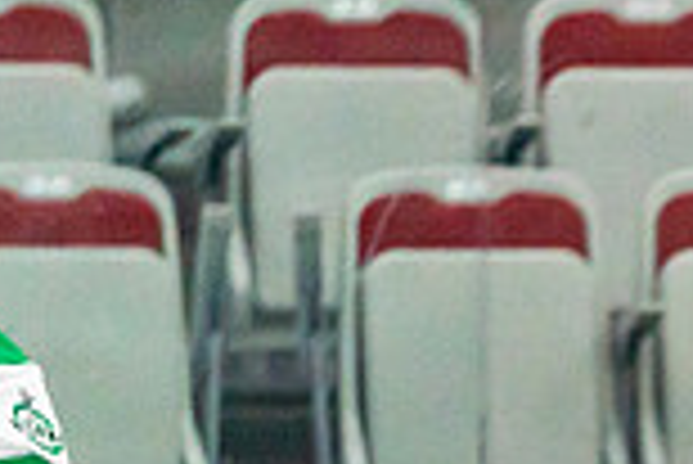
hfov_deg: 2.2
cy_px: 942
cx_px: 1137
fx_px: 18420
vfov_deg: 1.4
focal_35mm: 956
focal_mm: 200
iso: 4000
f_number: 2.8
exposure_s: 1/1600
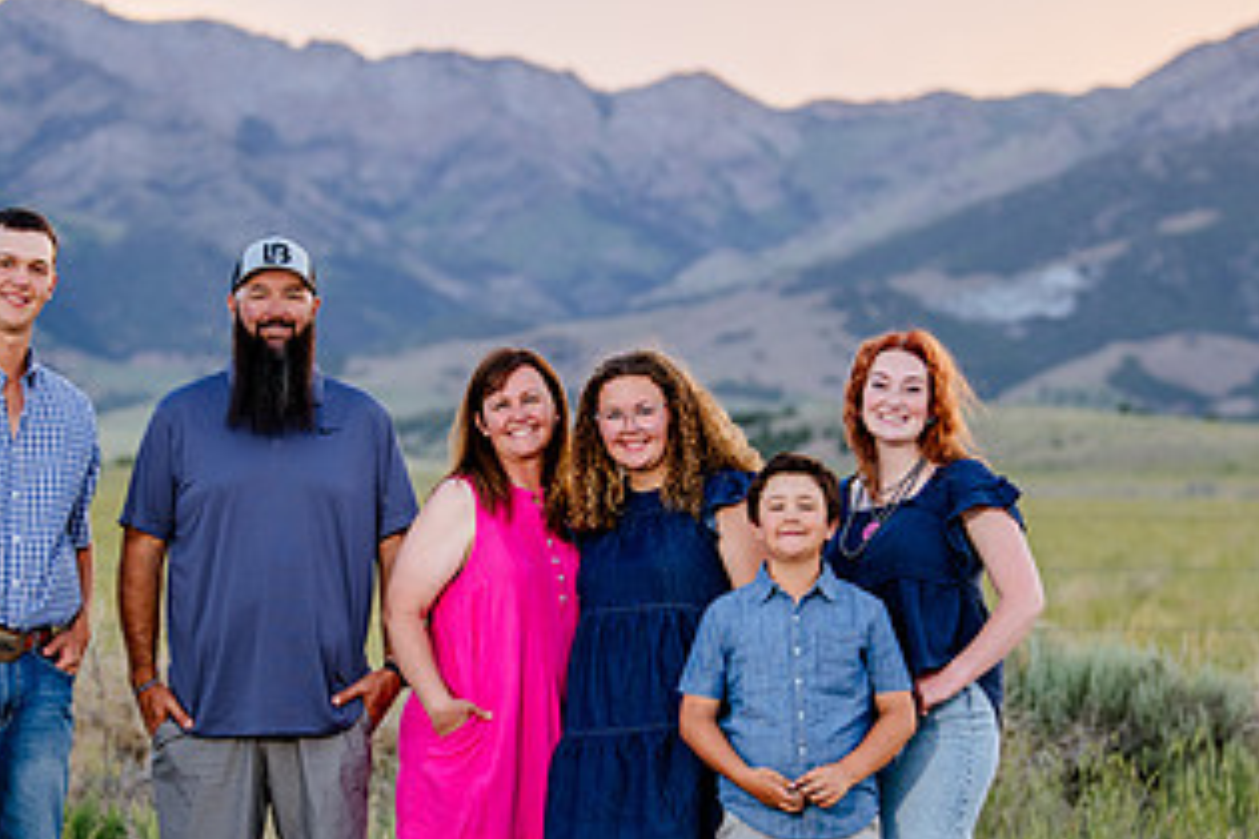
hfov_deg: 12.1
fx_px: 5945
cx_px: 517
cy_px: 574
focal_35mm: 170
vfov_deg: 8.1
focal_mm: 90
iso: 250
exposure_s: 1/160
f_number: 2.8
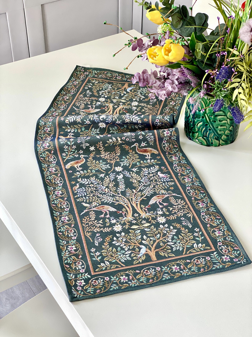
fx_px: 505
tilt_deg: -38.6
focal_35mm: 52
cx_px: 126
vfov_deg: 36.8
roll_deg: -1.2
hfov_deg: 28.0
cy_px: 168
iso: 160
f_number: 2
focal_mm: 6
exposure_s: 1/122
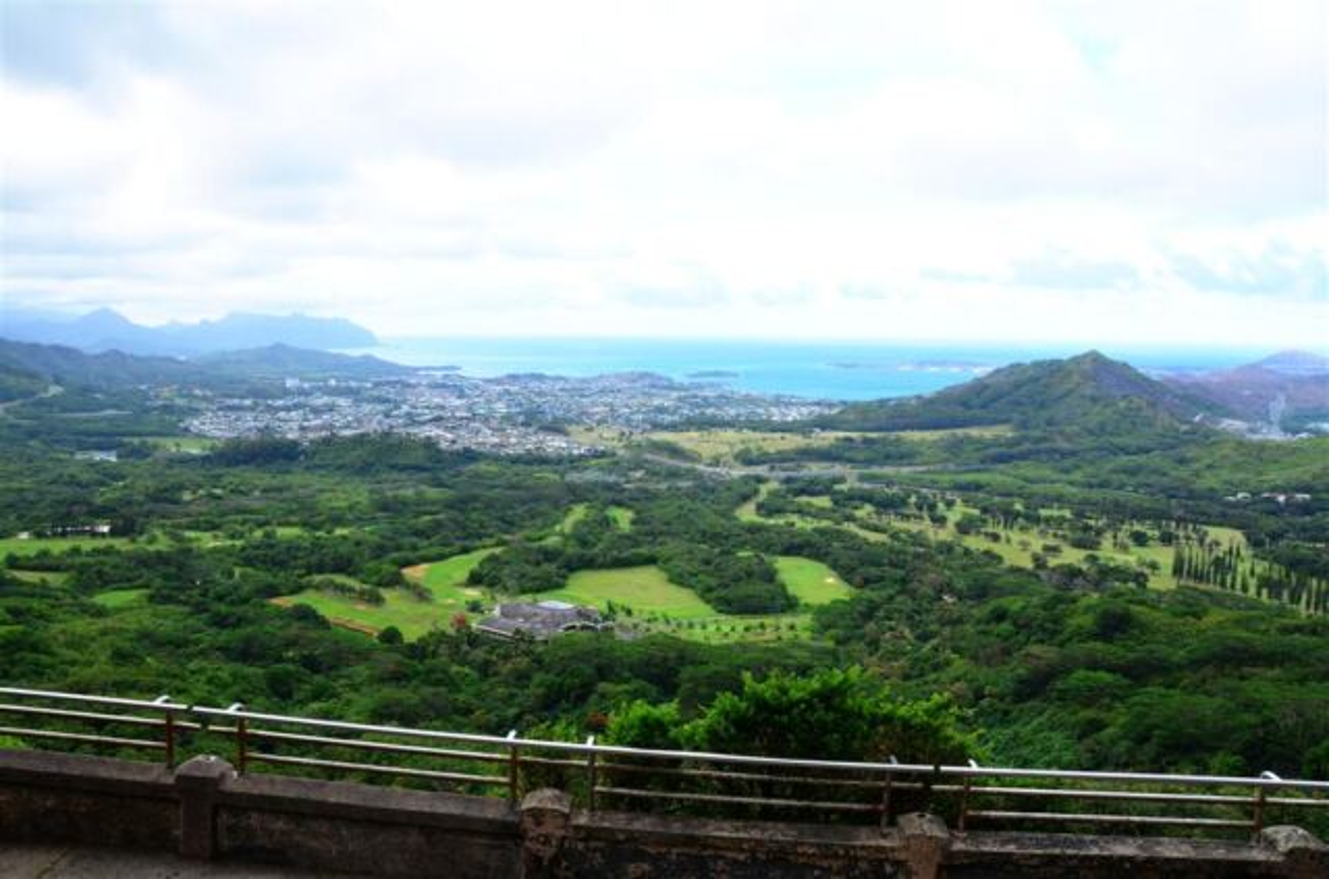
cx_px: 664
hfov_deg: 67.5
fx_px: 994
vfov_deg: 47.7
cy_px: 440
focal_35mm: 27
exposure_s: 1/320
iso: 400
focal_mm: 18
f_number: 8
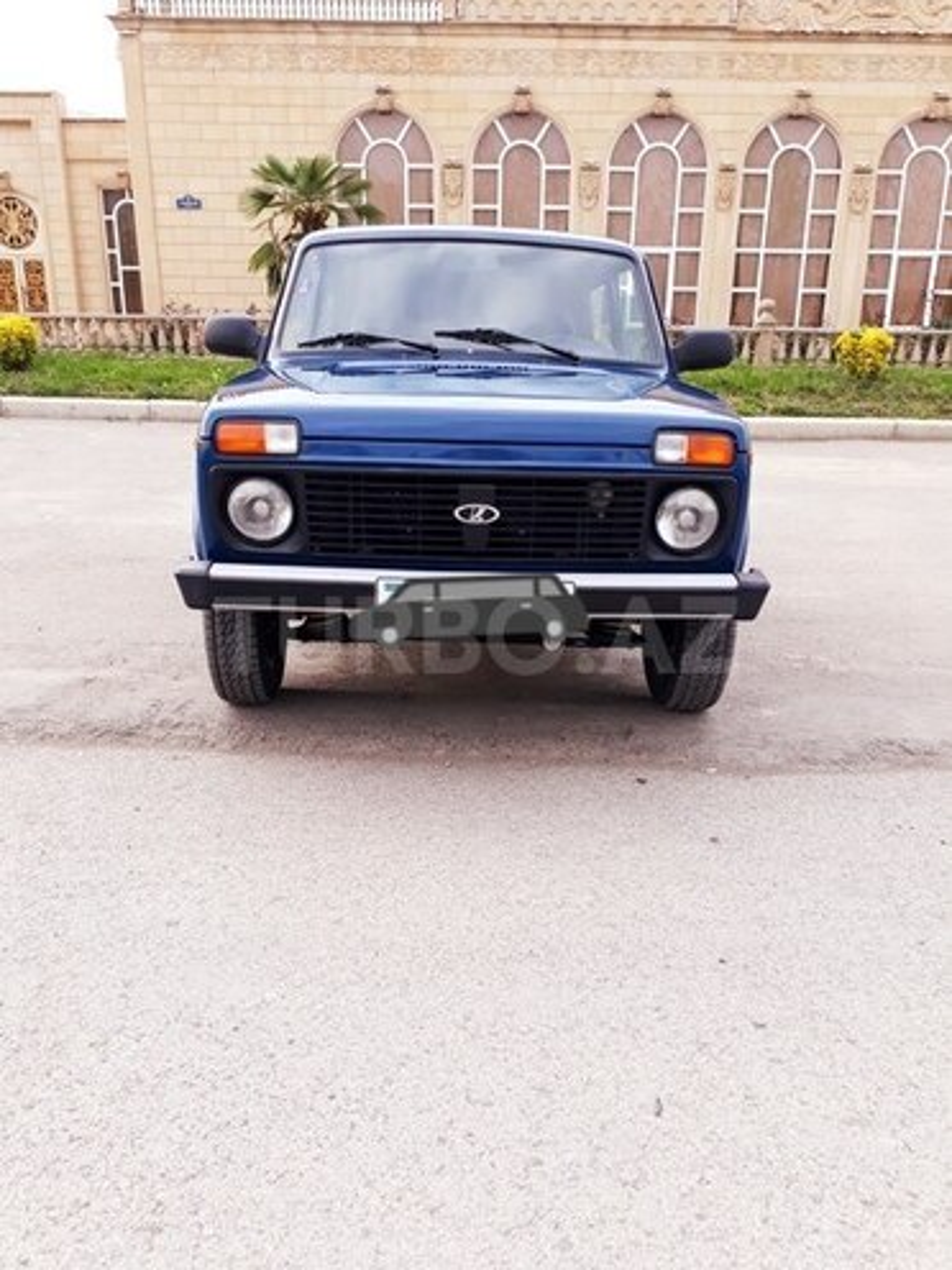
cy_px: 635
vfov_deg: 65.3
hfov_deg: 51.4
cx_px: 476
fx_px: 990
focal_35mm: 27
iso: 40
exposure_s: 1/250
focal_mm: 3.6
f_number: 1.9
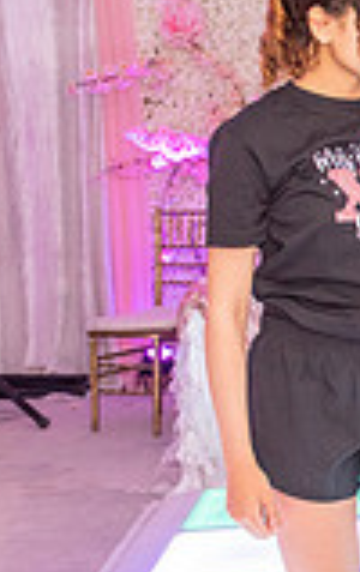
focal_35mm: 115
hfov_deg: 10.4
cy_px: 243
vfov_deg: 18.1
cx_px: 756
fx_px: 1797
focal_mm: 31
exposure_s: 1/60
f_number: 4
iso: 1250
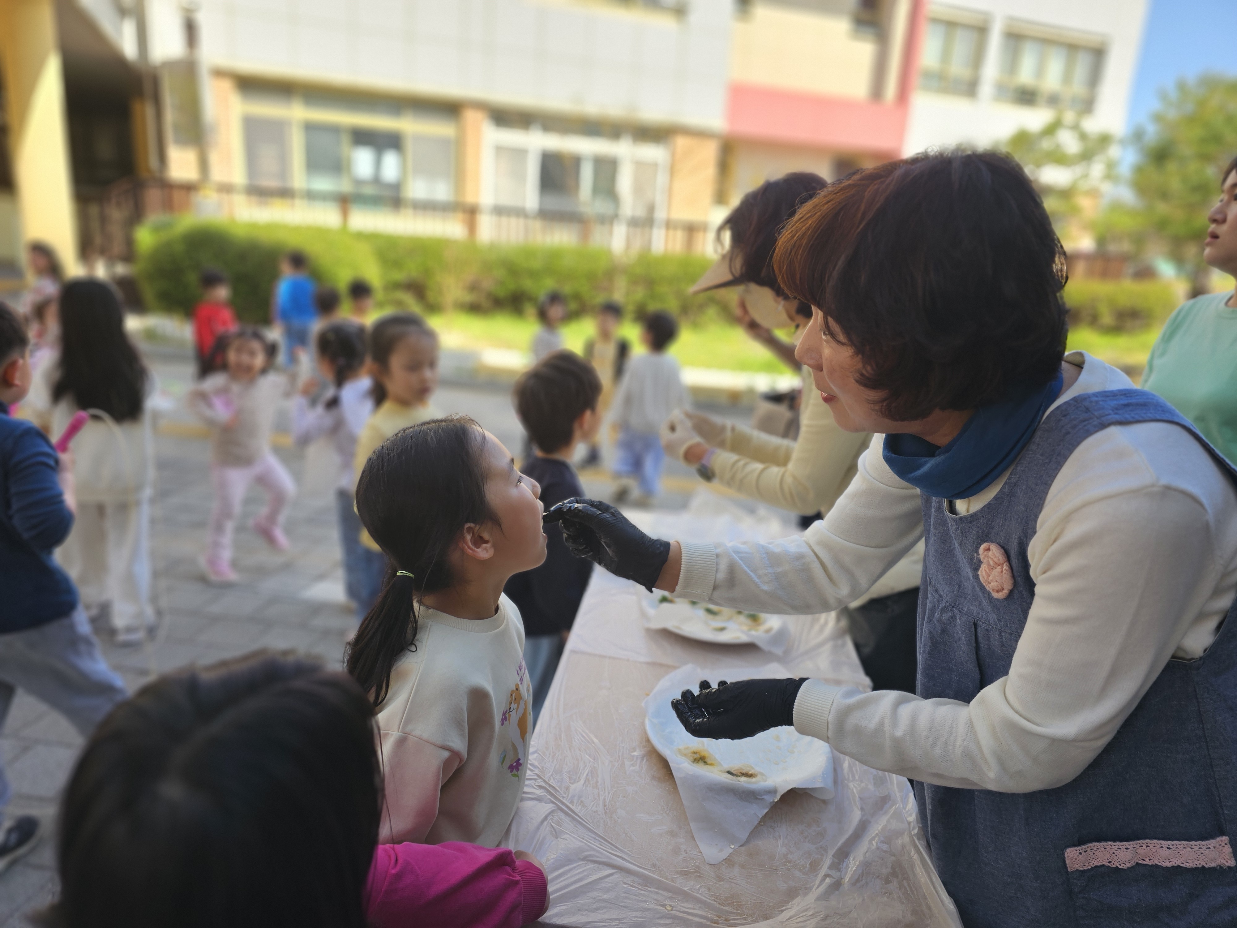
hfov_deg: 73.9
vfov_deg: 58.9
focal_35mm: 23
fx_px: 822
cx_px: 618
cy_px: 464
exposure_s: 1/199
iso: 10
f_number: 1.7
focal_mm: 6.3
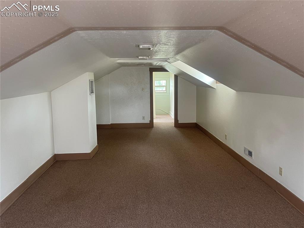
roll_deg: +0.7
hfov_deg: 69.4
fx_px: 219
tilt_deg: -8.6
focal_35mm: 25
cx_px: 152
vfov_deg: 54.8
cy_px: 114
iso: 200
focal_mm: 5.1
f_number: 1.6
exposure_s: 1/60
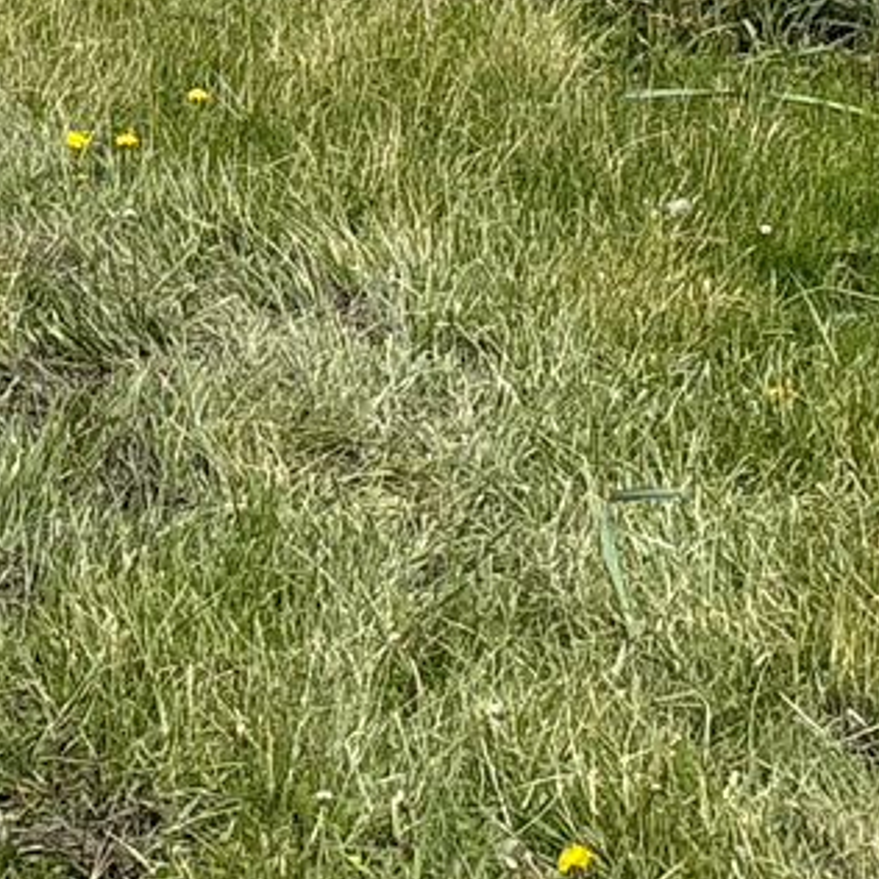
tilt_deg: +0.0
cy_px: -921
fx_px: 4281
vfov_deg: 10.7
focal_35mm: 149
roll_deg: -0.5
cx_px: -287
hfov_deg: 11.4
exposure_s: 1/5348
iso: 50
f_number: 1.6
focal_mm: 5.96
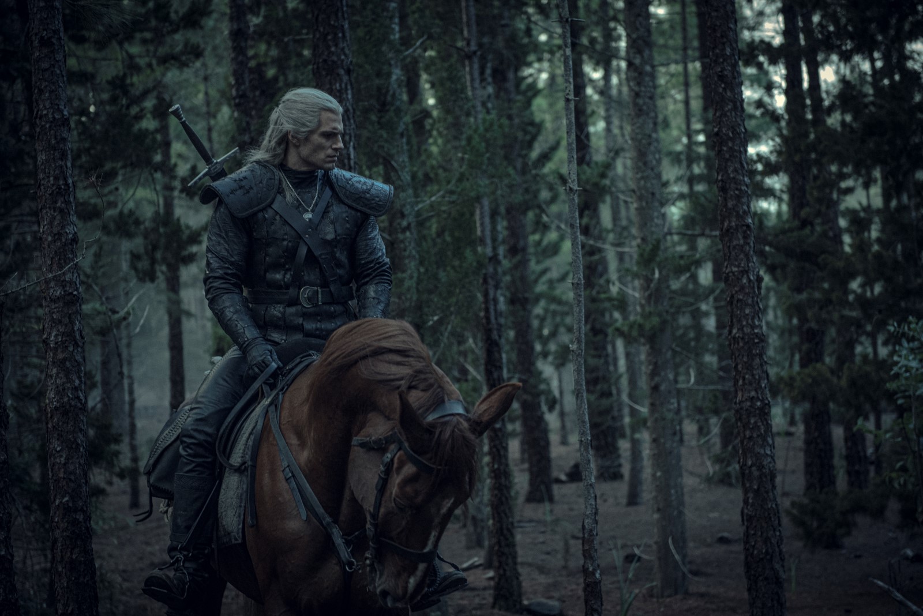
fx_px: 1795
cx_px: 462
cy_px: 308
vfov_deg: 19.5
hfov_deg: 28.8
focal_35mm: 70
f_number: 3.2
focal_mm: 70
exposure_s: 1/125
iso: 1000
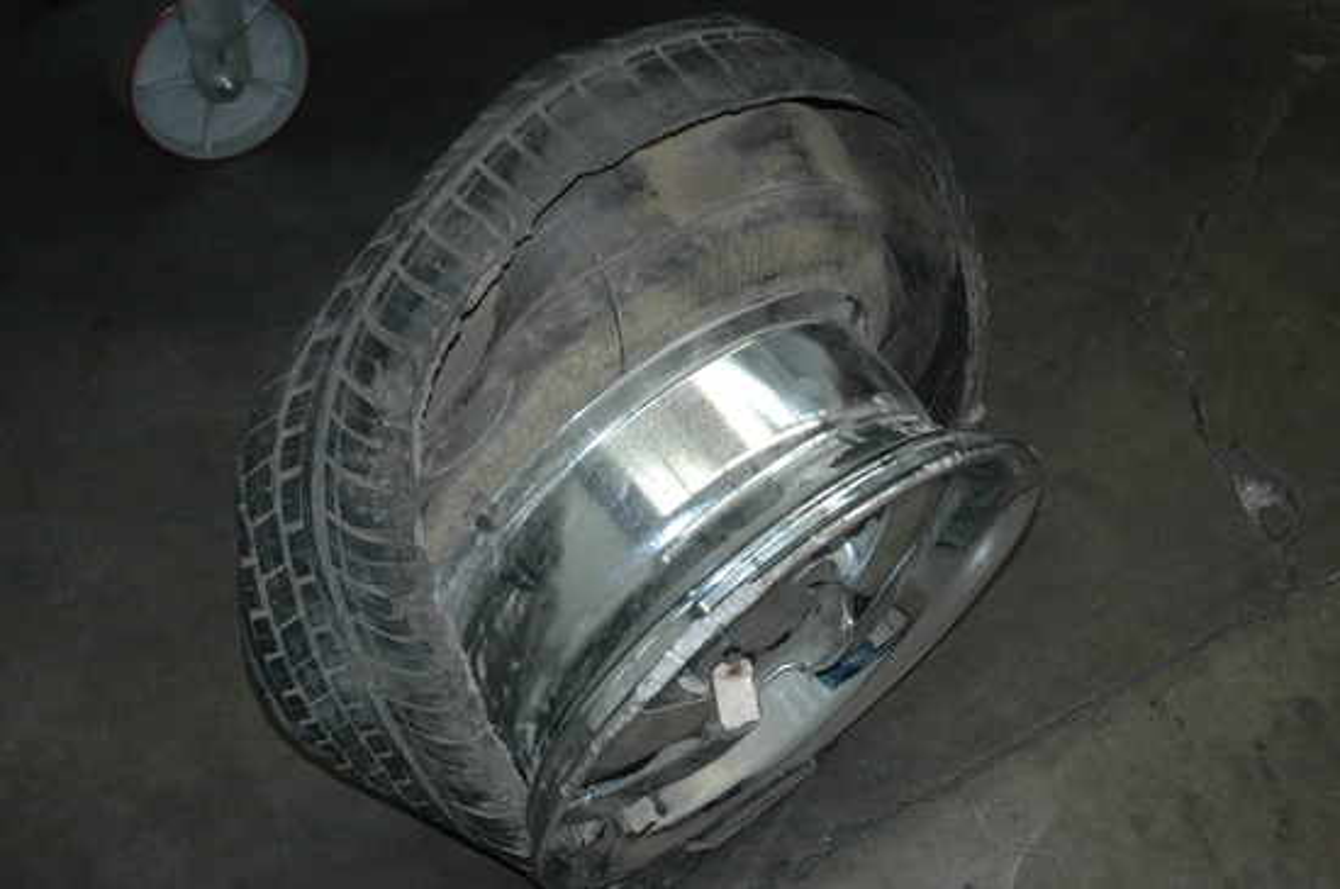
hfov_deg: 33.4
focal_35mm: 60
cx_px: 670
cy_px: 444
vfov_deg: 22.6
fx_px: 2230
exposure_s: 1/60
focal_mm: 40
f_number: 4.5
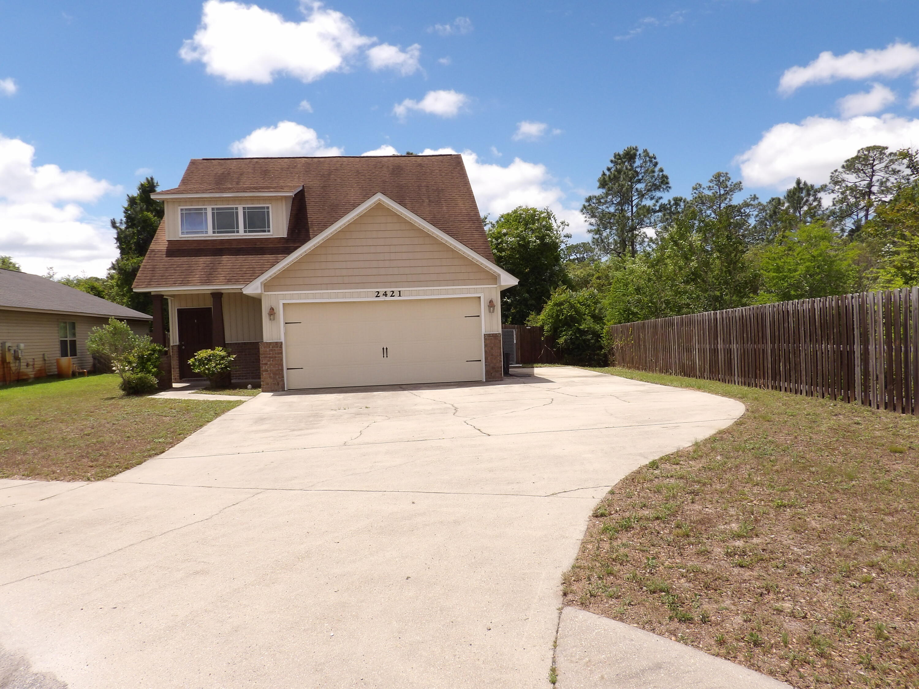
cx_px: 460
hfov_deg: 63.4
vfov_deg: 49.7
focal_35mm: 28
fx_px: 743
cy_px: 344
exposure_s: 1/712
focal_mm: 5
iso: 100
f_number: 4.8
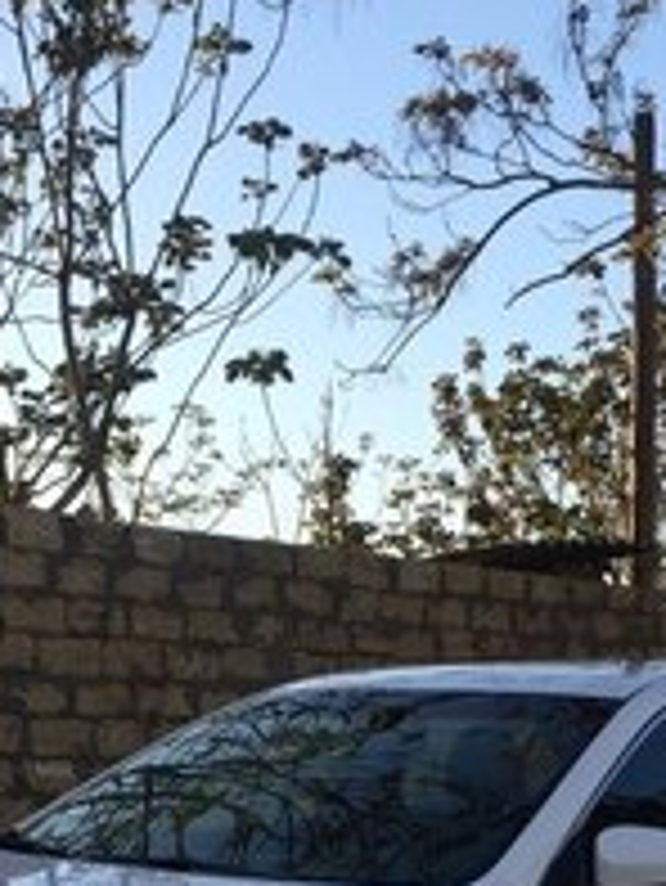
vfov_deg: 24.6
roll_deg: +1.5
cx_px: 360
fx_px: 1871
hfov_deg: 20.2
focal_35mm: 73
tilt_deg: -7.8
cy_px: 1007
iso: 32
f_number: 2.2
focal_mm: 4.15
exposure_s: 1/612
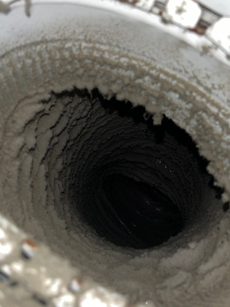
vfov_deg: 67.3
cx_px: 115
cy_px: 154
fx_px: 230
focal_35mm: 26
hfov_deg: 53.1
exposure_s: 1/121
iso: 50
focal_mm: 4.2
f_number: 1.8
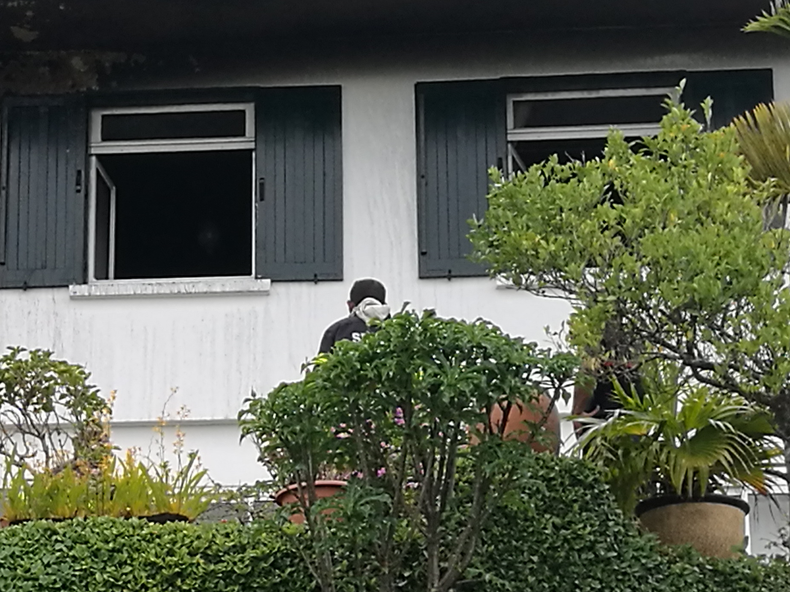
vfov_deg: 25.2
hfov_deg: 31.3
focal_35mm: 58
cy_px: 348
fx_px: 1324
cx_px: 47
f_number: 2.2
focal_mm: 4.5
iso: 50
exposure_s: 1/523
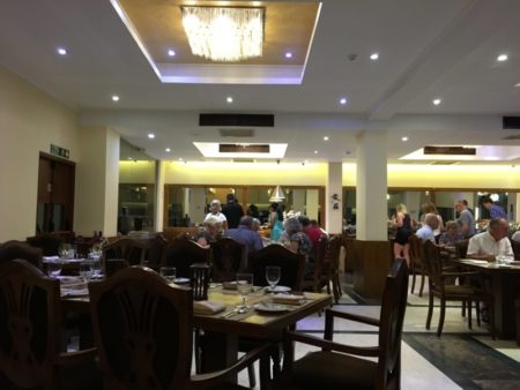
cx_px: 260
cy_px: 195
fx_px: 436
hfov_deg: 61.6
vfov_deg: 48.3
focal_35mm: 29
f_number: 2.2
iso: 200
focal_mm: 4.15
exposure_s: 1/17
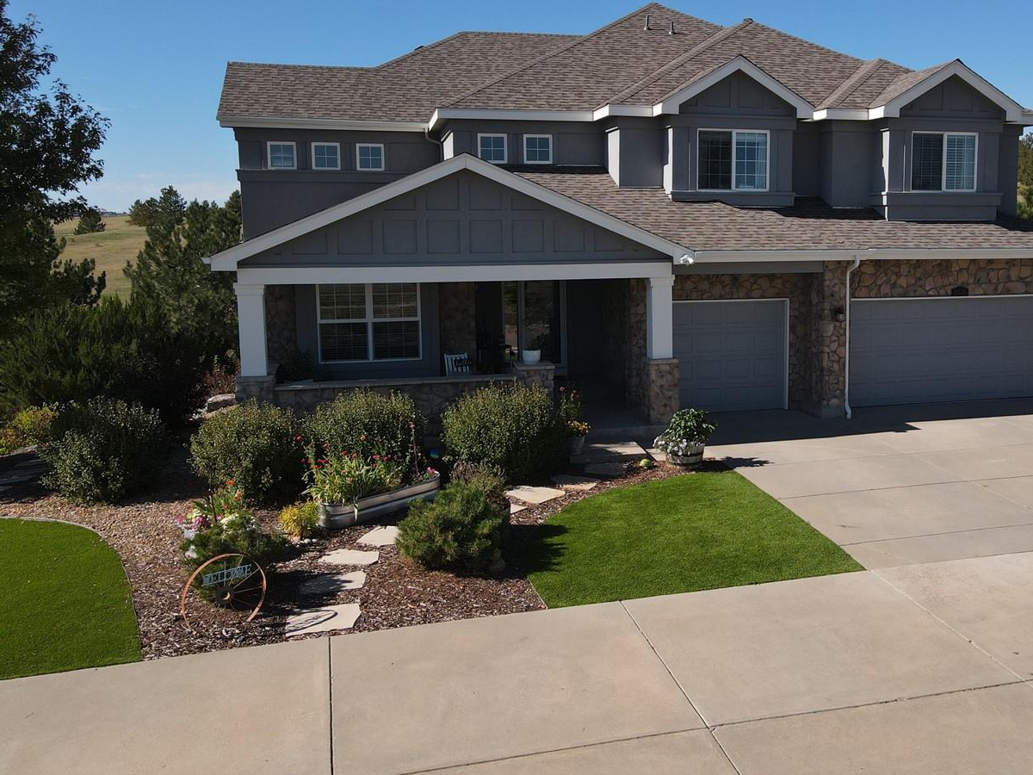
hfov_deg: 56.0
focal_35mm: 32
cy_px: 339
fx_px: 955
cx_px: 657
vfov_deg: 44.1
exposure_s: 1/725
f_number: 2.8
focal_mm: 4.5
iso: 100
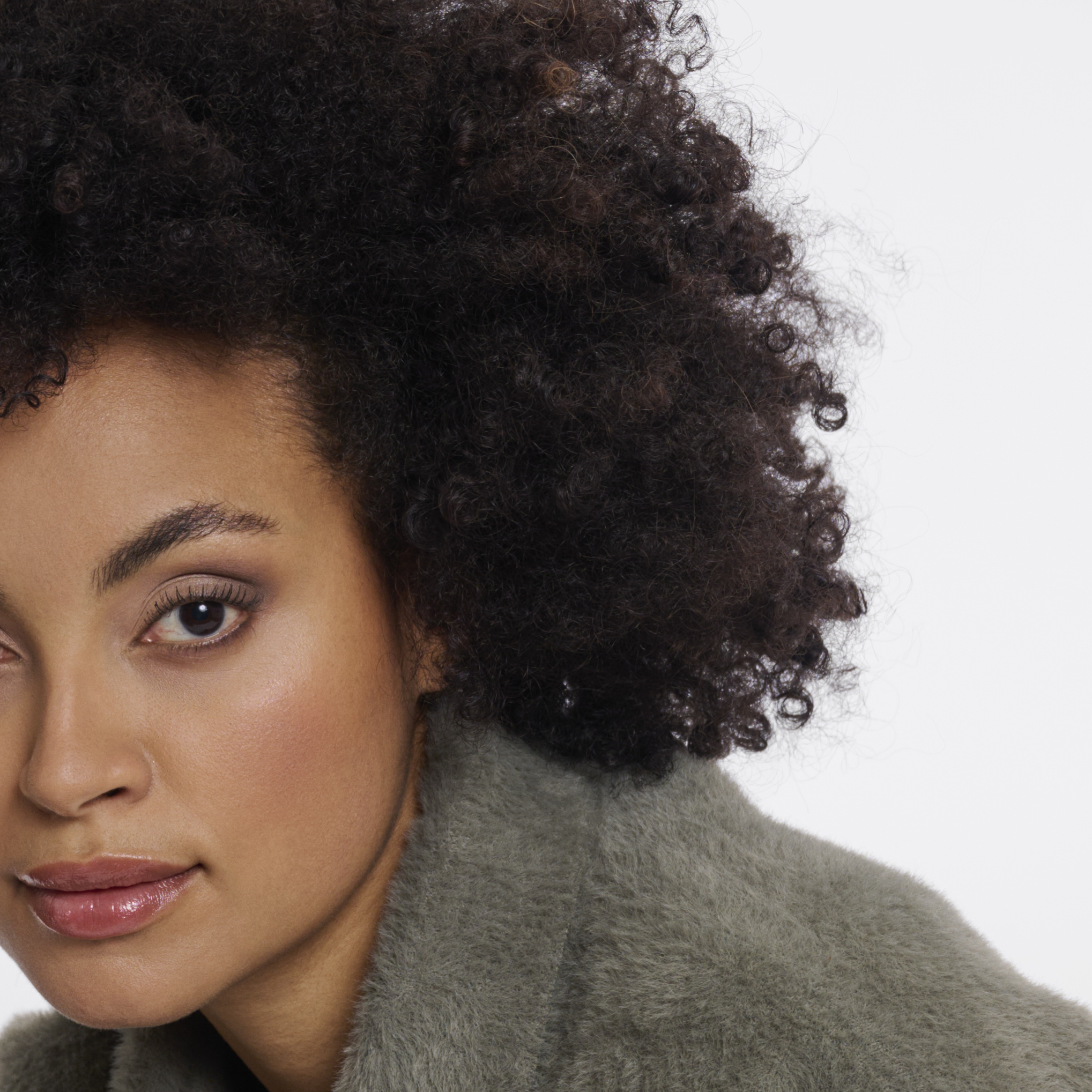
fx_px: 7923
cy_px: 1608
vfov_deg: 7.7
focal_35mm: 222
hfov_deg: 7.9
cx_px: 435
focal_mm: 88
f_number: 8
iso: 125
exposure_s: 1/160
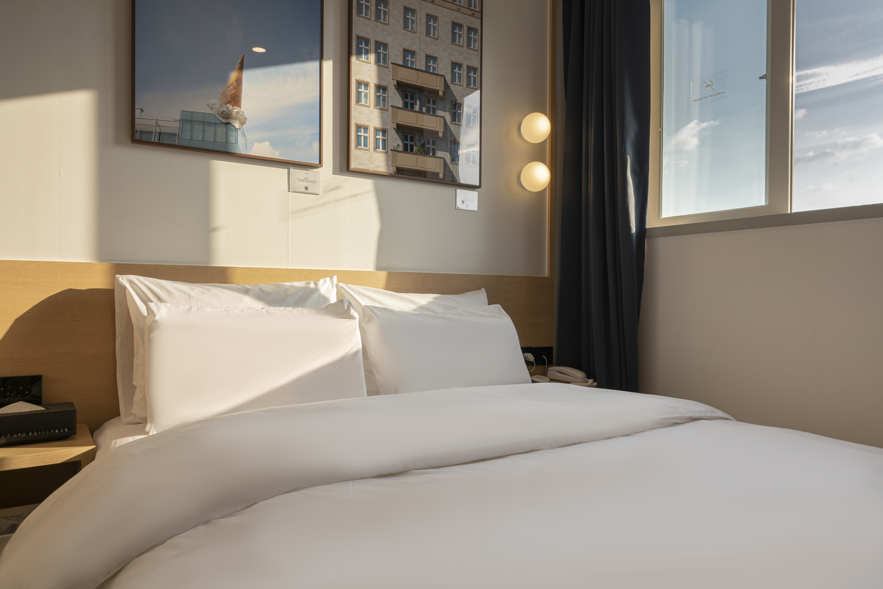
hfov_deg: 73.7
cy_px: 294
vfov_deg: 53.1
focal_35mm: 24
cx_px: 442
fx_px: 589
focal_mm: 24
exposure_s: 1/50
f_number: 9
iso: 100
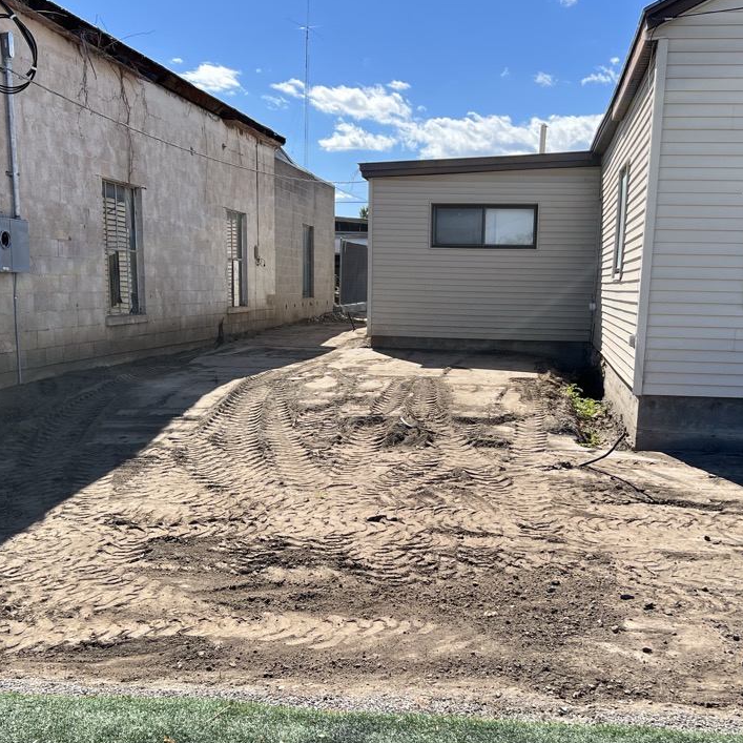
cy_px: 452
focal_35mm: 39
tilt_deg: -10.5
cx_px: 425
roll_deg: -0.4
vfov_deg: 42.6
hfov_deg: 42.7
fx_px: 947
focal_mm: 5.7
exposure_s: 1/2762
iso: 50
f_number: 1.5
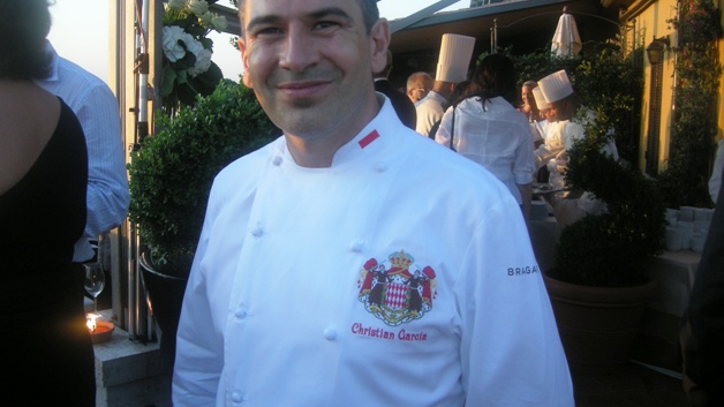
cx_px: 367
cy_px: 181
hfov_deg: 50.5
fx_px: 768
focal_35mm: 40
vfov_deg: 29.7
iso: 124
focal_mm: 7.5
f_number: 2.7
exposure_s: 1/124
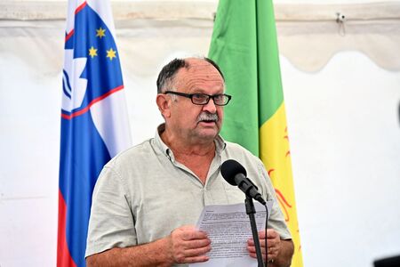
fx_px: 2000
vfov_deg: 7.6
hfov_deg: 11.4
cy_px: 134
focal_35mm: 180
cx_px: 200
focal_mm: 180
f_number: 5
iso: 1600
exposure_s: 1/320
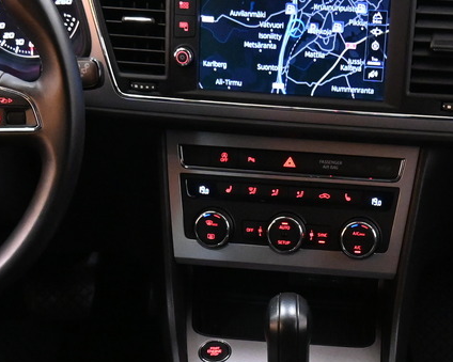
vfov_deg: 17.2
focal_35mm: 86
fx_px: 1153
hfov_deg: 22.2
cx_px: 290
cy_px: 414
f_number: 4
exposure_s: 1/60
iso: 3200
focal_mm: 16
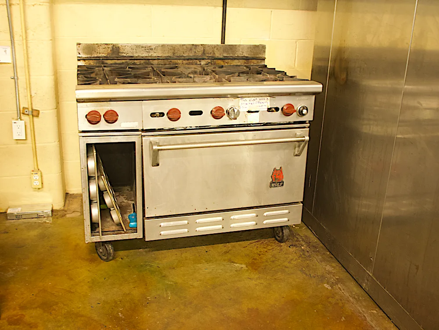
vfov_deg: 41.8
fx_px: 431
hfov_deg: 53.9
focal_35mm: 34
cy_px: 165
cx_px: 220
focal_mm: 17
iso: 1250
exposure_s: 1/13
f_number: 2.8
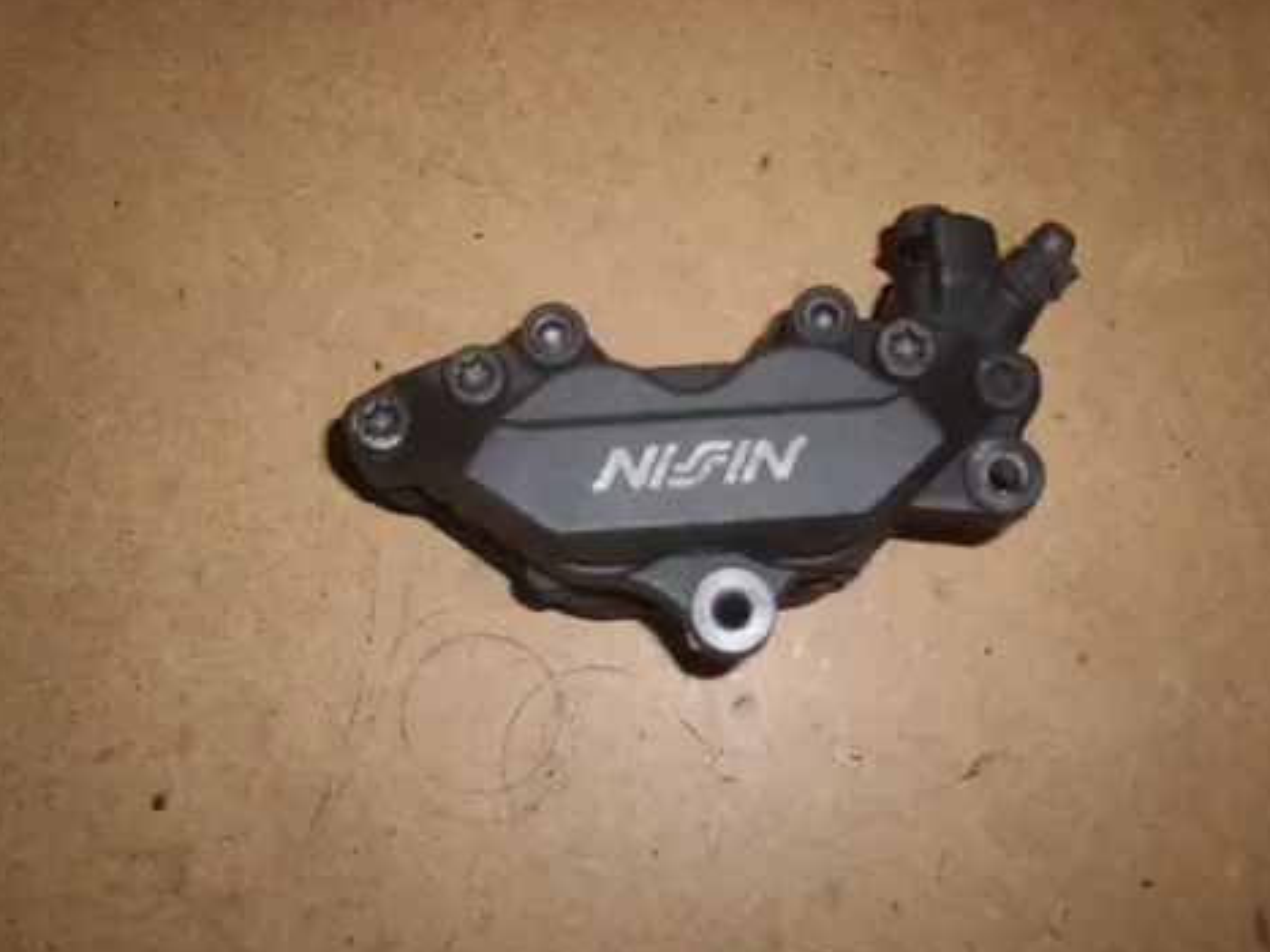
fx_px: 1320
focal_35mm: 36
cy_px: 473
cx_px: 636
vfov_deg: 39.6
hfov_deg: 51.4
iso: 50
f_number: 7.1
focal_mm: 5.8
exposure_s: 1/30
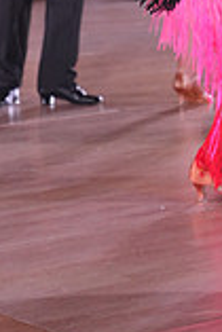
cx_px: 320
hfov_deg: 7.3
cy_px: -95
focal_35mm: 185
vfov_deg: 10.9
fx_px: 1707
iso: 2000
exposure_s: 1/400
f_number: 4
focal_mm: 50
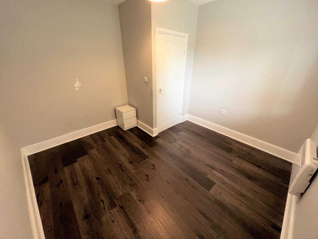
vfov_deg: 89.9
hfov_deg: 106.2
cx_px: 159
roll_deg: +0.1
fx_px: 119
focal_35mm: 13
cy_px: 120
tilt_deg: -25.1
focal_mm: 1.57
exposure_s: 1/61
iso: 250
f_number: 1.8
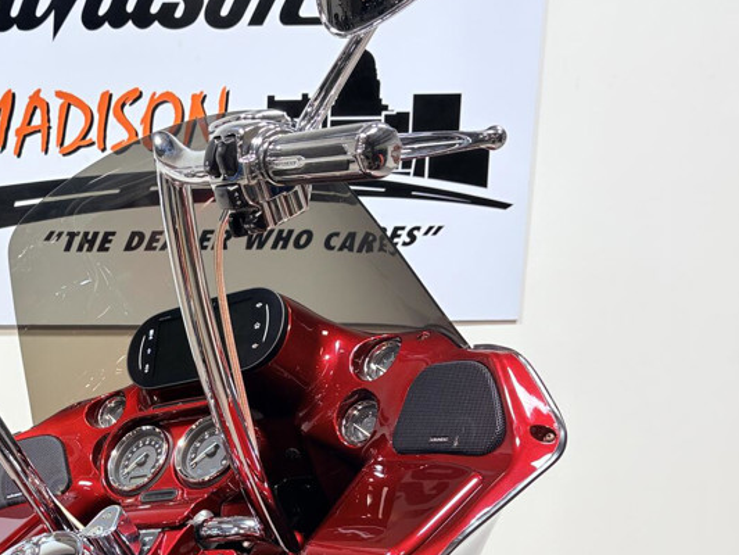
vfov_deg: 27.6
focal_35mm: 52
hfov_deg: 35.0
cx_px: 91
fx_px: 1110
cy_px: 425
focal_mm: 5.96
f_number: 1.6
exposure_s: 1/120
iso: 40
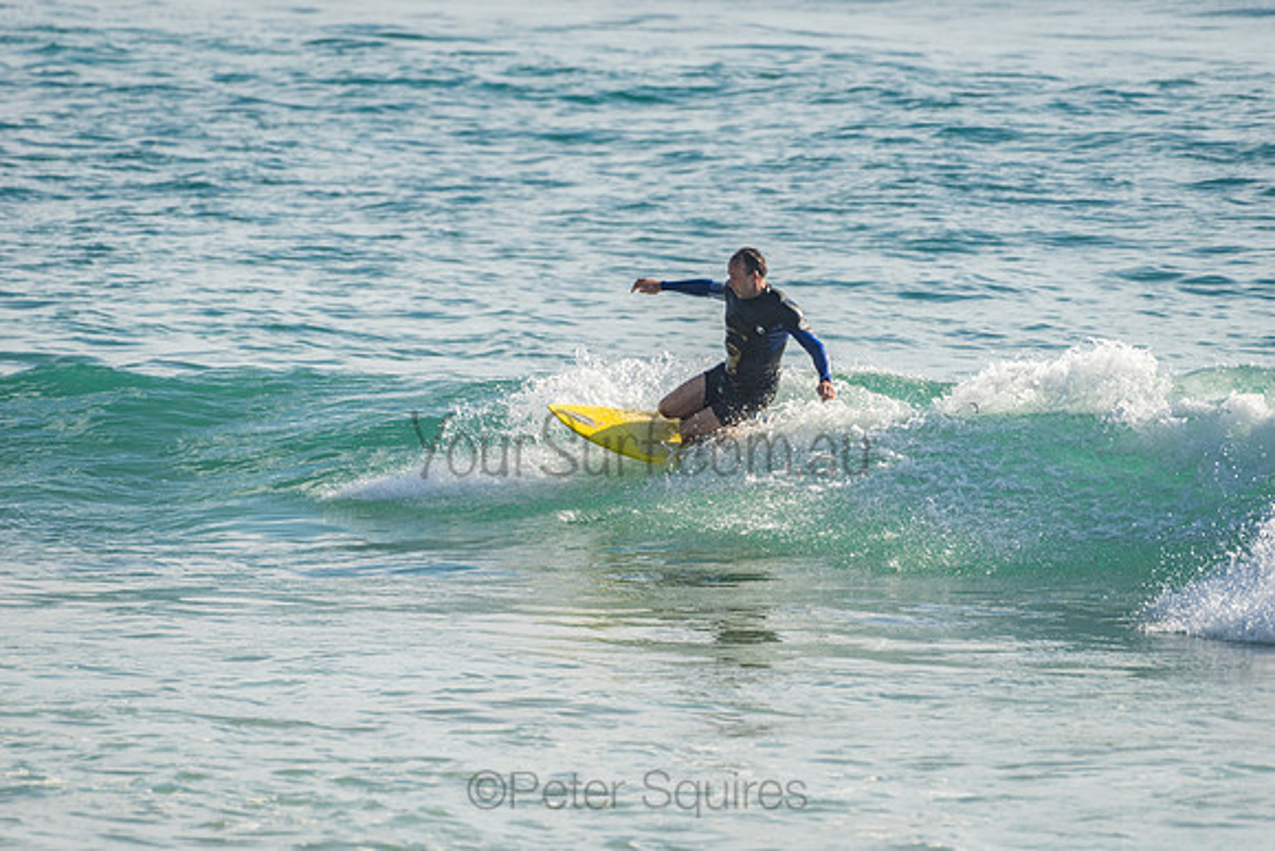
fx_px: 17712
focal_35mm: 500
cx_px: 638
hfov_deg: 4.1
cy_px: 426
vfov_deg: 2.8
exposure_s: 1/2000
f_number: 5.6
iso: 180
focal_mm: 500
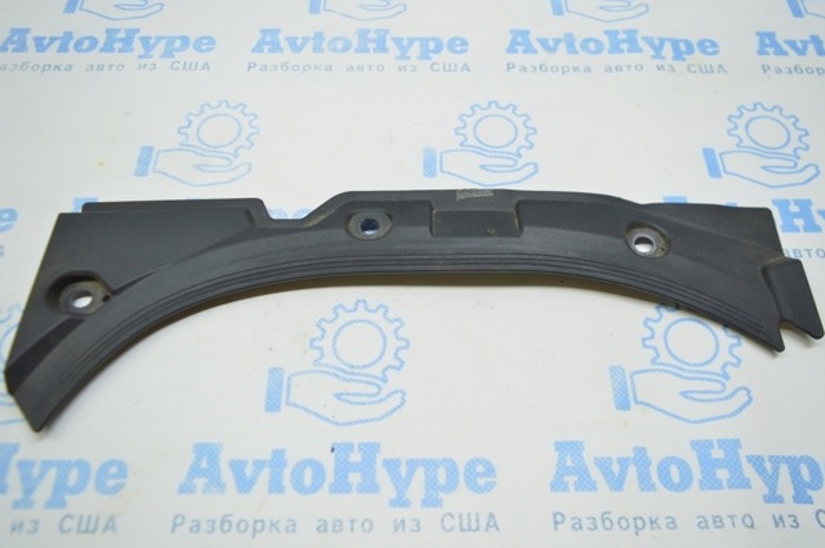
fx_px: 664
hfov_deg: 63.7
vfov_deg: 44.9
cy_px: 262
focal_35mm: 29
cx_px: 403
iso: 400
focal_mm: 18
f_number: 3.5
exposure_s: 1/60
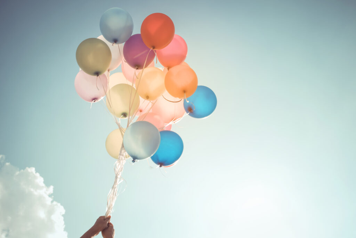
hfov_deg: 54.4
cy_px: 119
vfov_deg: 37.9
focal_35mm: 35
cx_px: 178
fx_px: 346
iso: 200
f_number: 8
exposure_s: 1/1000
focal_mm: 35
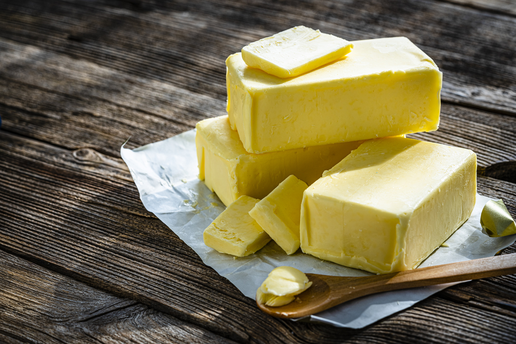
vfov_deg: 15.2
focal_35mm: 90
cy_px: 172
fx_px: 1290
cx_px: 258
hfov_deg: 22.6
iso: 100
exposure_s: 1/25
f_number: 8
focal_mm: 90
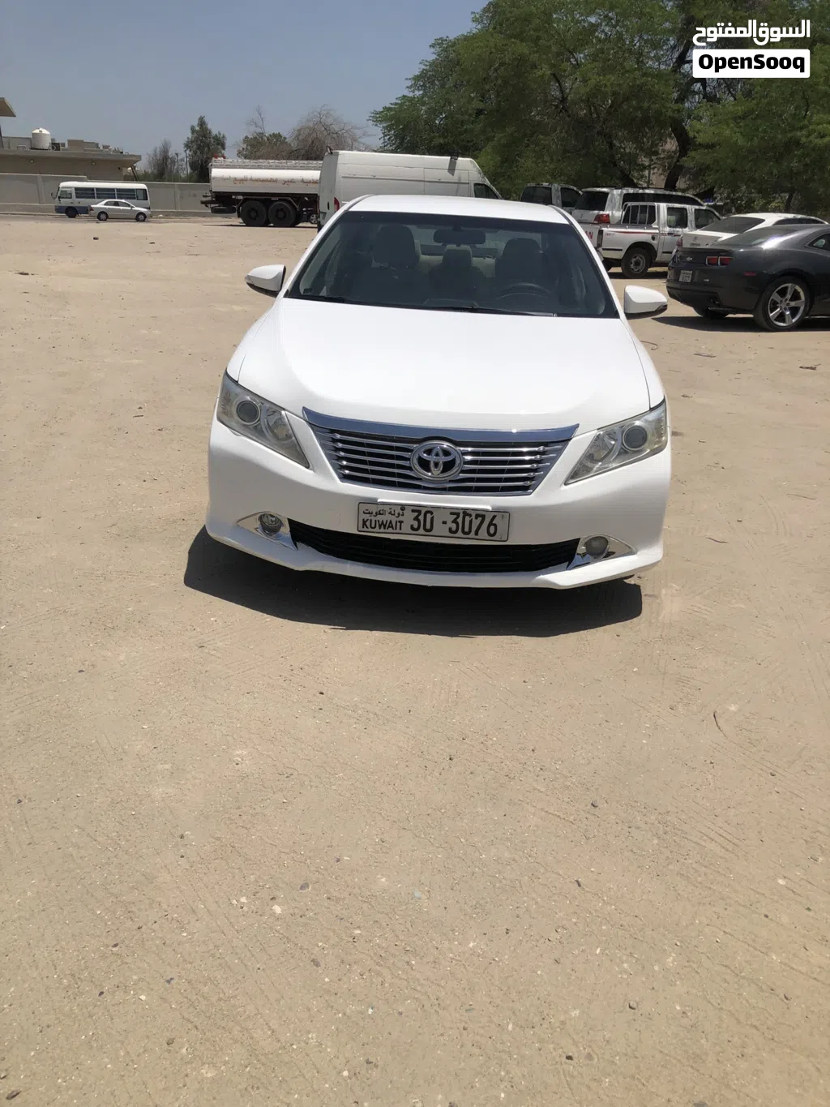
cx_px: 415
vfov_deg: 63.4
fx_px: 895
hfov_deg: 49.8
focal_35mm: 28
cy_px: 554
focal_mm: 3.99
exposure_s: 1/5405
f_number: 1.8
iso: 25
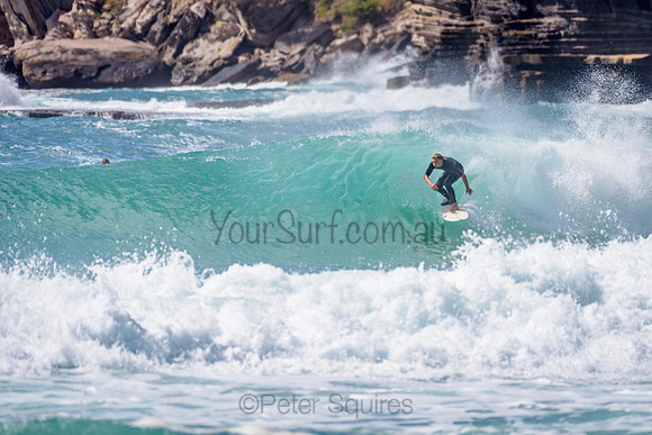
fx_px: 11106
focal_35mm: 613
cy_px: 169
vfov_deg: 2.2
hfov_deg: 3.4
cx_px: 396
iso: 90
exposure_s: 1/2000
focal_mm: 500
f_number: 5.6
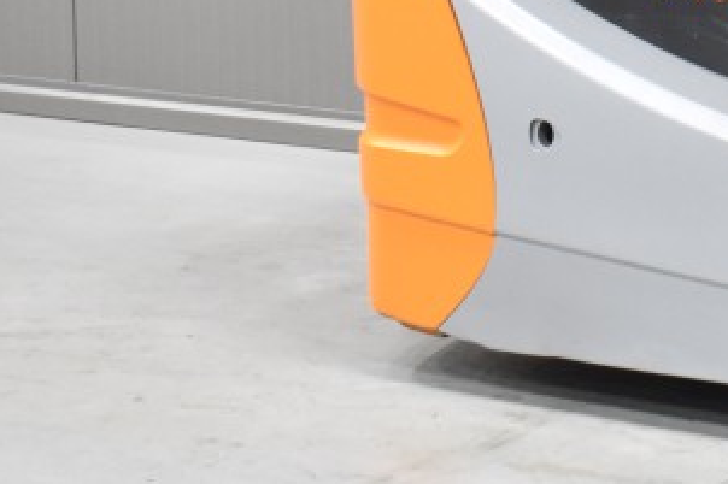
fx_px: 2769
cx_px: 1049
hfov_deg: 14.1
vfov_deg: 9.7
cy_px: -282
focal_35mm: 137
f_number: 4
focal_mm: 23
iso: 1600
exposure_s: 1/50
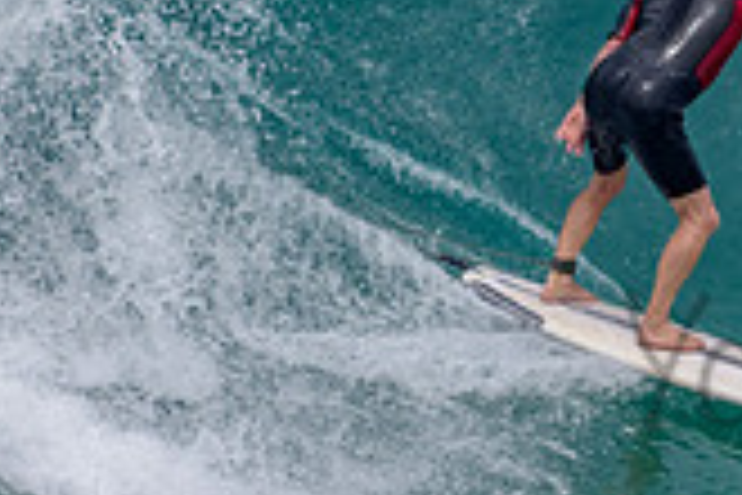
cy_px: 230
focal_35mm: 2159
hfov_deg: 1.0
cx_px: 1115
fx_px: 44496
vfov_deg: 0.6
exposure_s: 1/2000
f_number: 5.6
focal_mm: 500
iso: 100
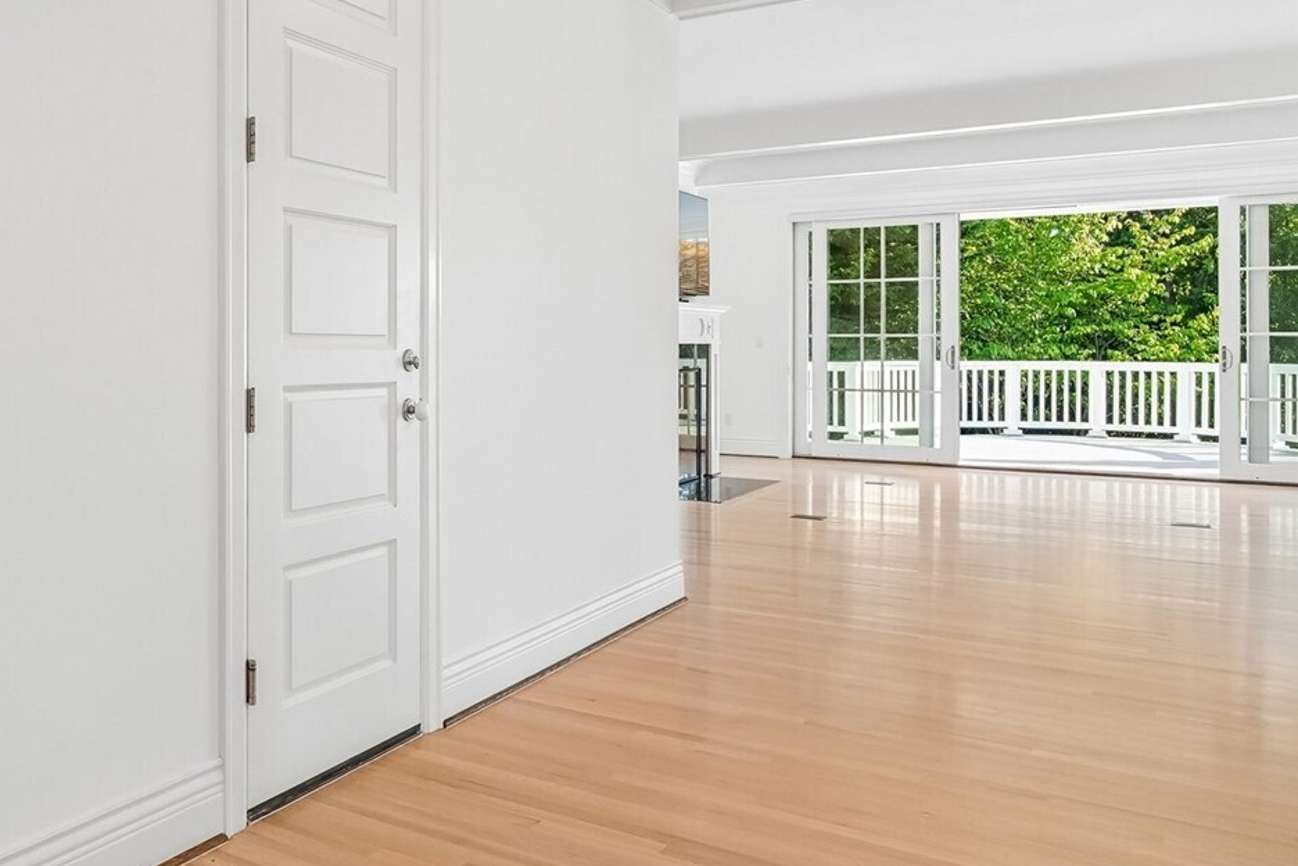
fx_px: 1046
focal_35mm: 29
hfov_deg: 60.0
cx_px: 315
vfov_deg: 44.9
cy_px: 381
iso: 1600
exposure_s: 1/125
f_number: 8
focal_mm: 16
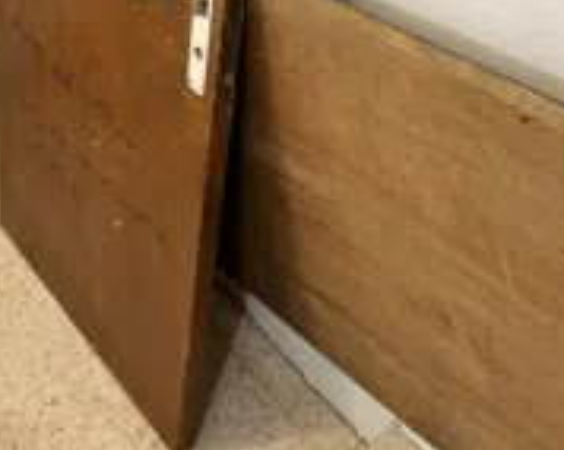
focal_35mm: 57
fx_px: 950
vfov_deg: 23.6
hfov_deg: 32.7
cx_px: 171
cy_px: -130
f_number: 1.5
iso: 100
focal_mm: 5.7
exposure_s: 1/50
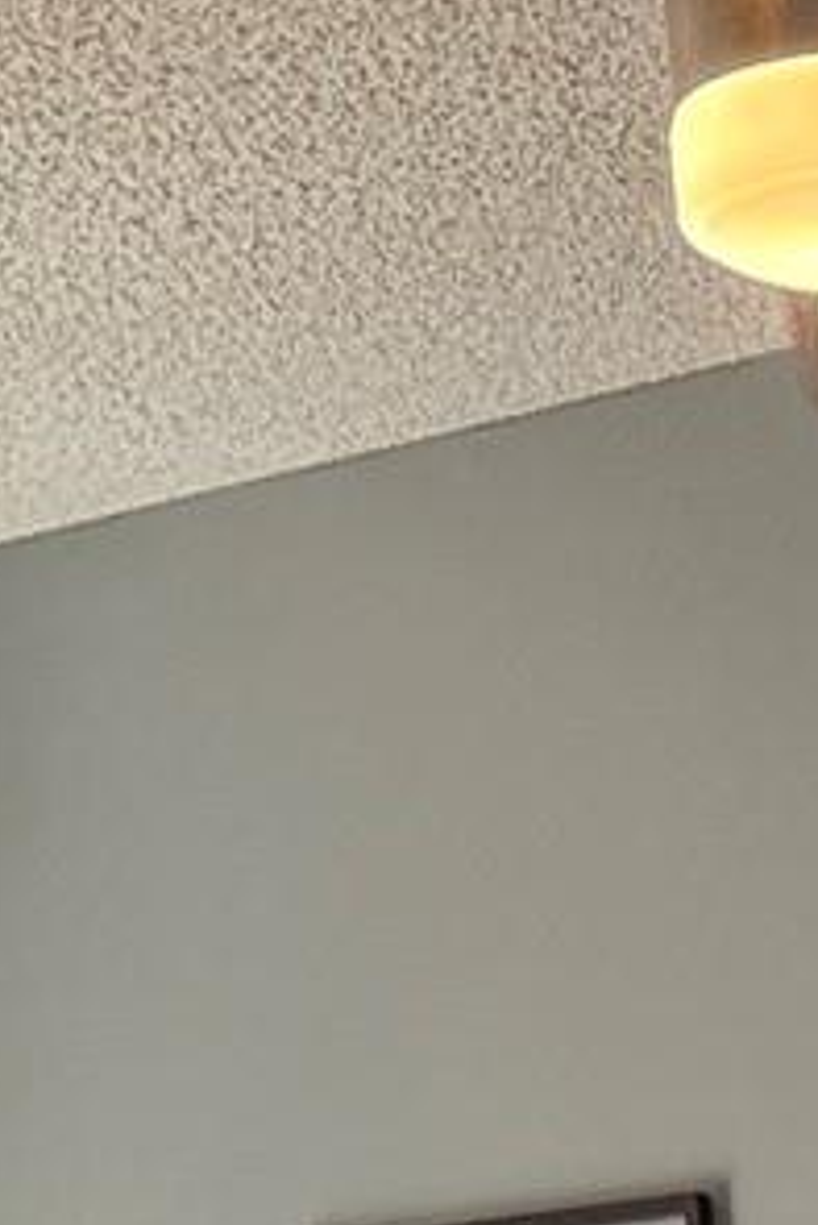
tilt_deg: -7.5
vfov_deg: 10.4
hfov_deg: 7.4
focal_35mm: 173
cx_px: 2026
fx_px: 5889
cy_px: 2840
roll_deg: +3.3
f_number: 1.78
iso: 250
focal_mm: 6.76
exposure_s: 1/120
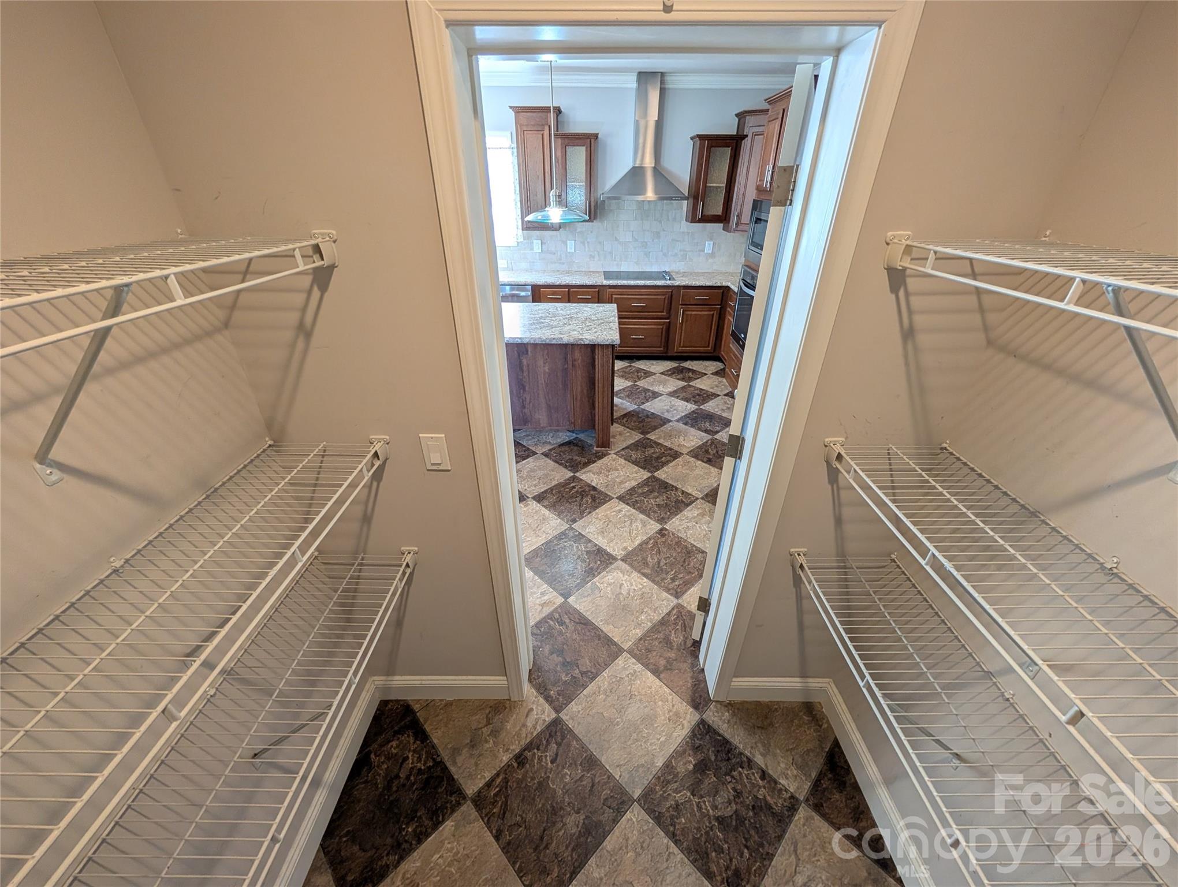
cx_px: 589
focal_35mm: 12
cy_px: 444
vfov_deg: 94.6
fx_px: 409
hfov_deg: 110.5
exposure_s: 1/60
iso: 168
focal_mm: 2.02
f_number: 1.7
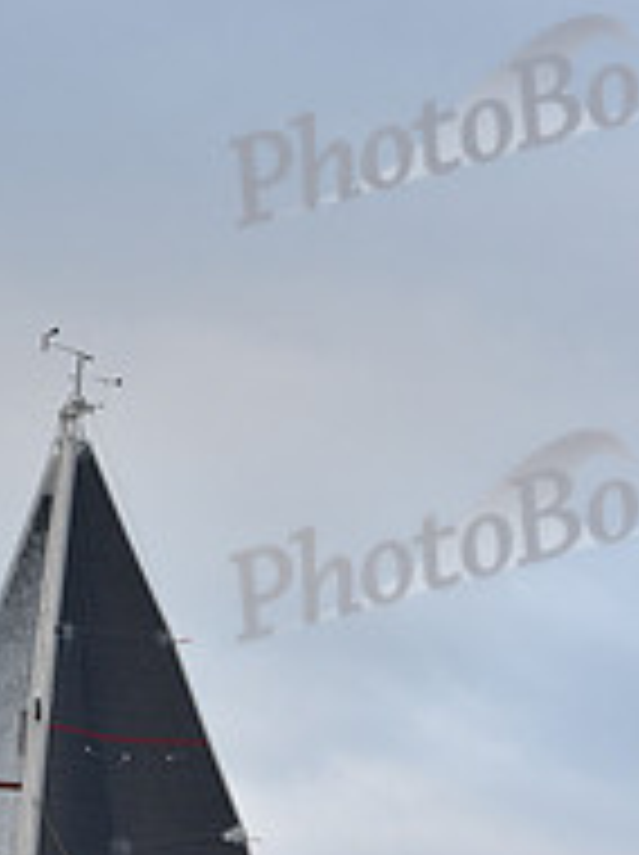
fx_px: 6167
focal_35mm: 250
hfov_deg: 5.9
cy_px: 824
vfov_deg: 7.9
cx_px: -2
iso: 400
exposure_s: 1/640
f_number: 5
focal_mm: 85
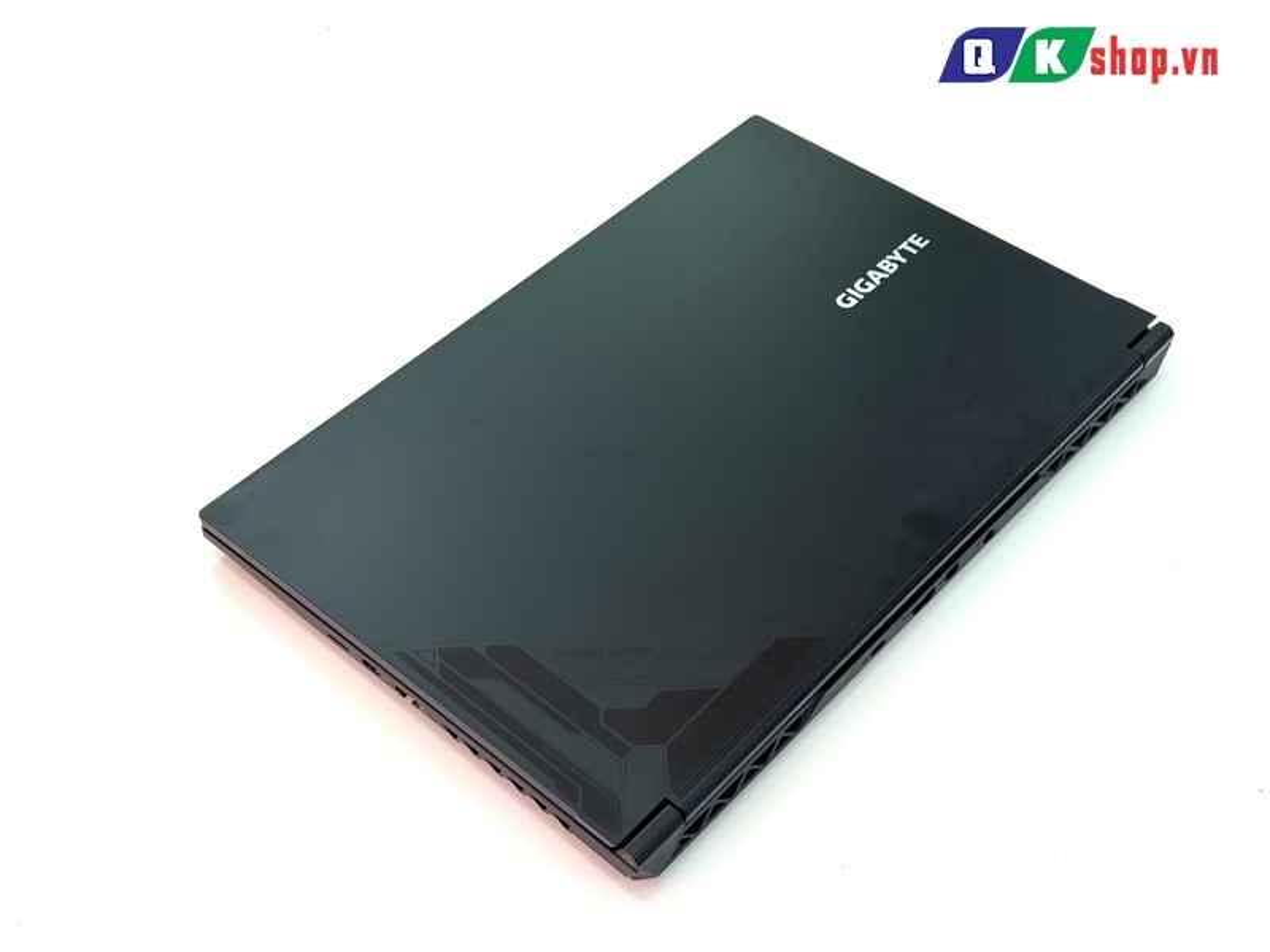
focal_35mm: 48
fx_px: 1761
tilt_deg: -48.6
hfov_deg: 39.7
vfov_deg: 30.3
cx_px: 635
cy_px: 476
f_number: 1.78
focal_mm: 6.76
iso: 50
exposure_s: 1/156
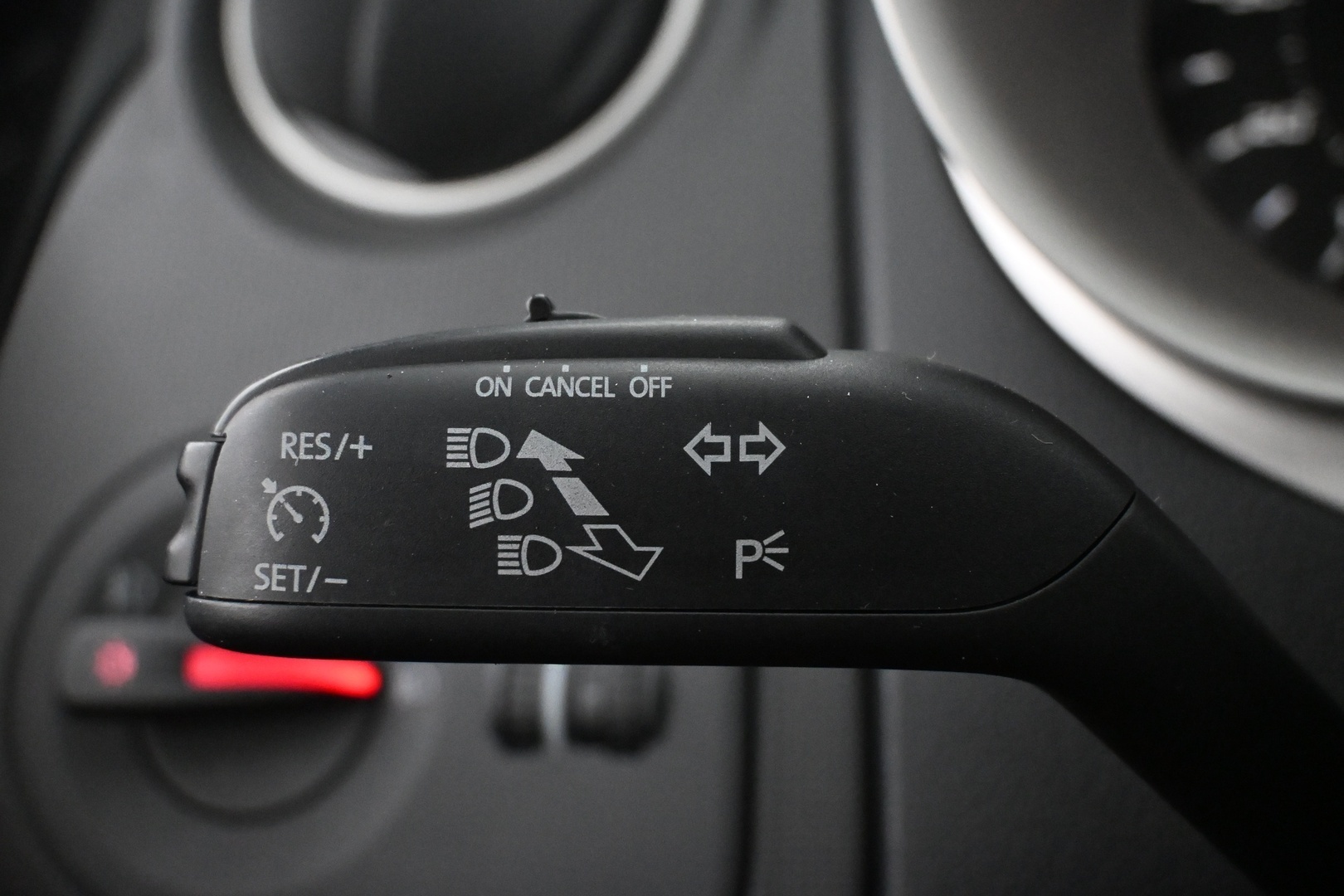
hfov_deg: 43.0
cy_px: 448
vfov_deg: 29.4
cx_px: 672
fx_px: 1708
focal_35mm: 46
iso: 7200
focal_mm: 30.5
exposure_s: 1/60
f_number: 4.8
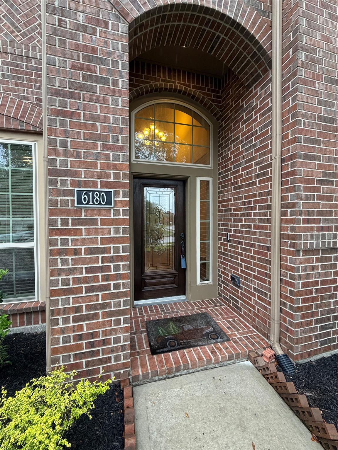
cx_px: 169
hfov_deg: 85.7
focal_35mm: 14
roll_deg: -0.2
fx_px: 182
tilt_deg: -1.2
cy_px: 225
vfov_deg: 102.1
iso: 250
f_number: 2.2
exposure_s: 1/121
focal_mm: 2.22
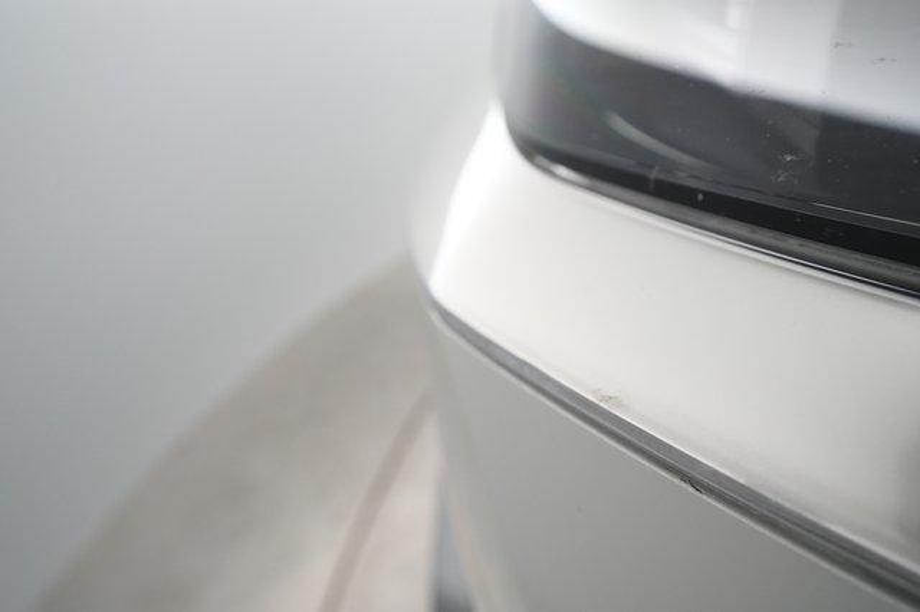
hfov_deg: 65.5
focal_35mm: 28
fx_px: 715
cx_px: 460
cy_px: 306
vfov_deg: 46.4
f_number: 5.6
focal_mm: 28
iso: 5000
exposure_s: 1/100
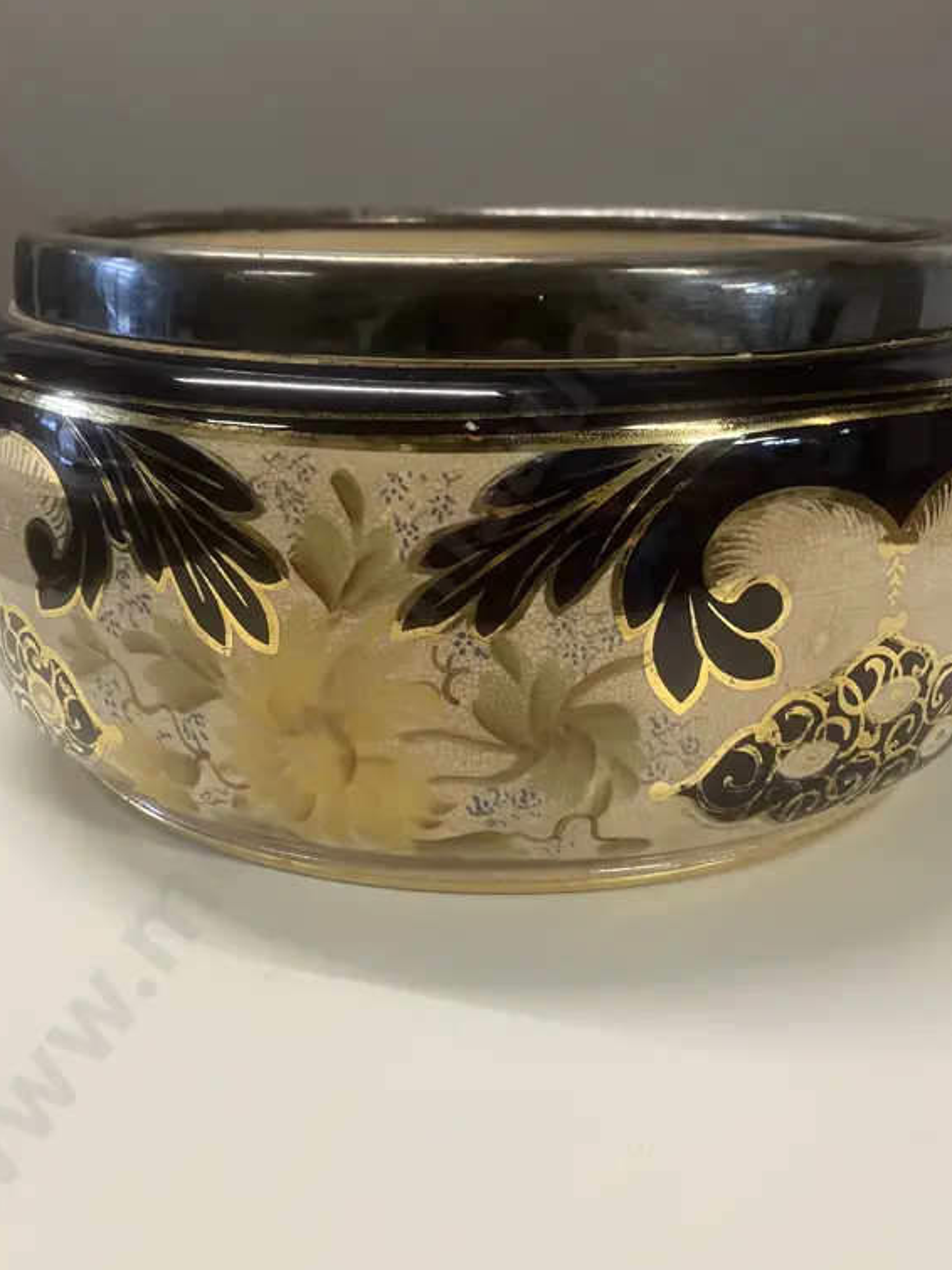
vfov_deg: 48.8
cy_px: 525
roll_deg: -0.4
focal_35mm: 38
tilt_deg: -12.5
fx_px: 1394
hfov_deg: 37.7
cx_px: 466
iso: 125
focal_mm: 3.99
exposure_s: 1/50
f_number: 1.8
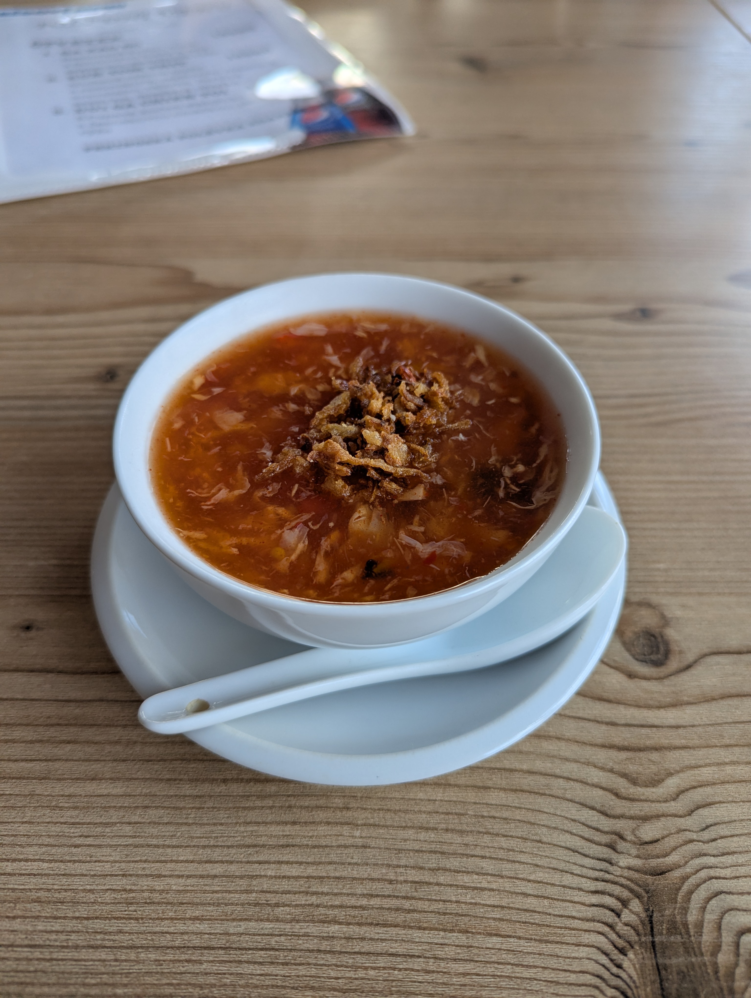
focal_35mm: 24
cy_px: 499
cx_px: 376
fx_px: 693
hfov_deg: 56.9
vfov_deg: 71.5
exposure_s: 1/243
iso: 48
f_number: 1.85
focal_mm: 6.81
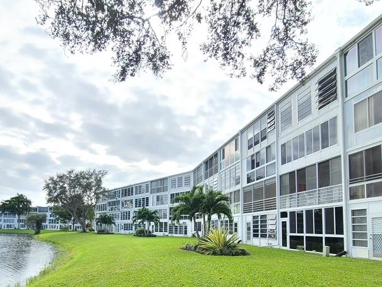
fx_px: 243
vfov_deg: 58.1
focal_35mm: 22
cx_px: 141
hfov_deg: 74.9
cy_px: 214
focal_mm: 2.2
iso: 50
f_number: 2.2
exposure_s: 1/528
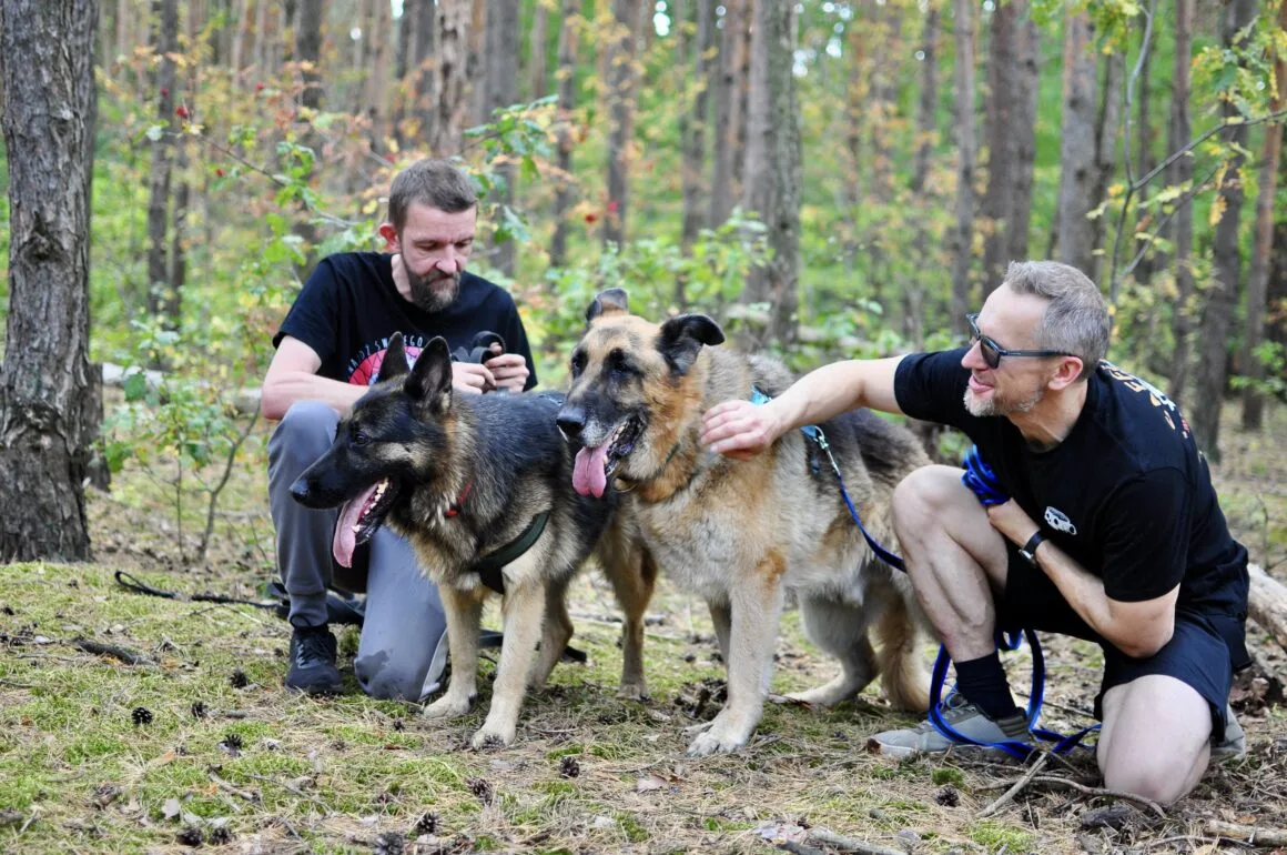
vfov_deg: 25.7
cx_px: 644
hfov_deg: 37.9
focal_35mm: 52
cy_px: 428
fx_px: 1874
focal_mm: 35
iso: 250
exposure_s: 1/500
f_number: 1.8
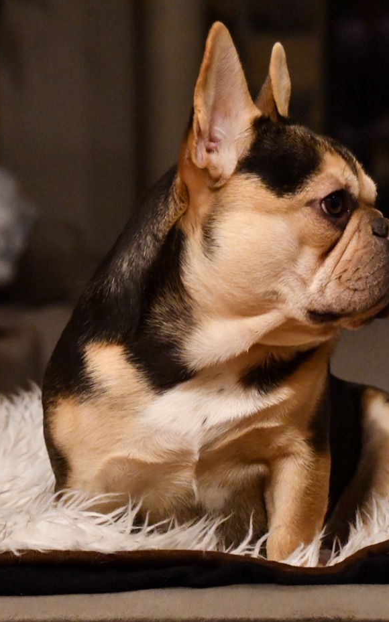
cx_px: 280
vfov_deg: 14.0
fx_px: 2529
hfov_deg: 8.8
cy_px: 311
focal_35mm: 149
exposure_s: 1/80
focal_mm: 65
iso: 12800
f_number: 5
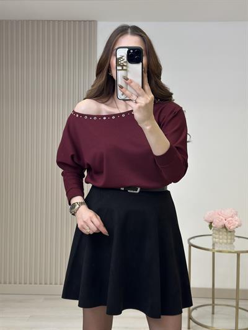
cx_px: 124
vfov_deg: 39.6
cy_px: 165
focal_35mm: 48
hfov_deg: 30.3
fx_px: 458
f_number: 1.78
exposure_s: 1/236
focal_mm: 6.86
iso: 80
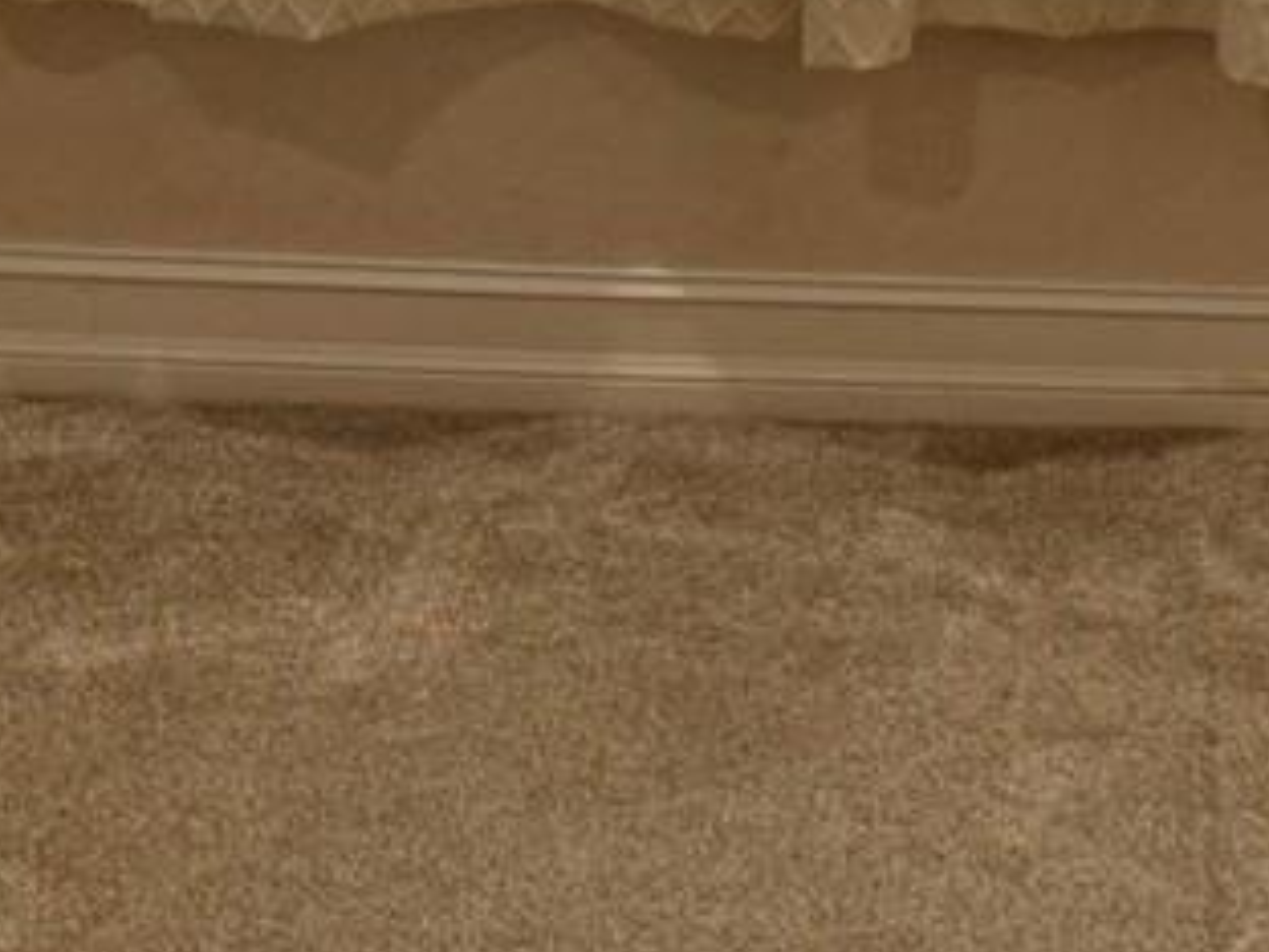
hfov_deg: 14.6
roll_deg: -7.2
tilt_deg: -4.0
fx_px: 4509
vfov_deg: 11.1
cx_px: 2082
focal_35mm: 123
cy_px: -871
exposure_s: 1/120
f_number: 1.78
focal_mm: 6.76
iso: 100
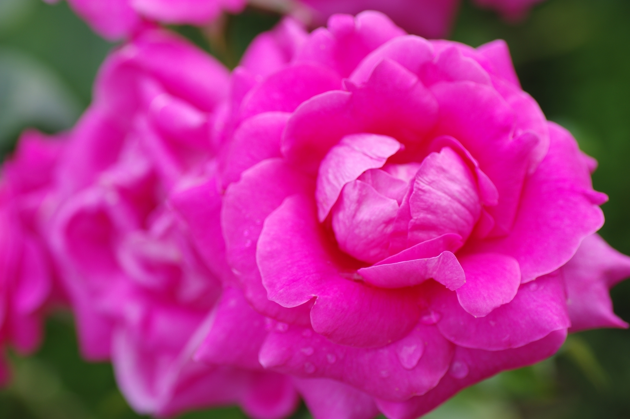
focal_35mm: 135
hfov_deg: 15.2
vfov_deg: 10.1
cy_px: 210
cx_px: 315
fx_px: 2360
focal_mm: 90
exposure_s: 1/200
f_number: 4
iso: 100
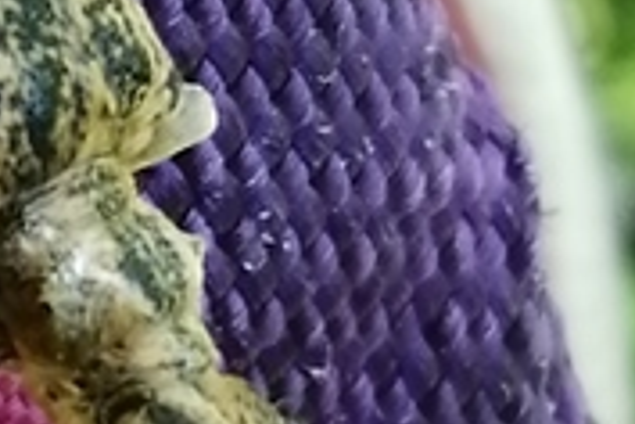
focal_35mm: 380
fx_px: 6702
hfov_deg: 5.4
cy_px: -129
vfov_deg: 3.6
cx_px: -39
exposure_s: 1/60
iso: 50
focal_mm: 3.46
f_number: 1.8
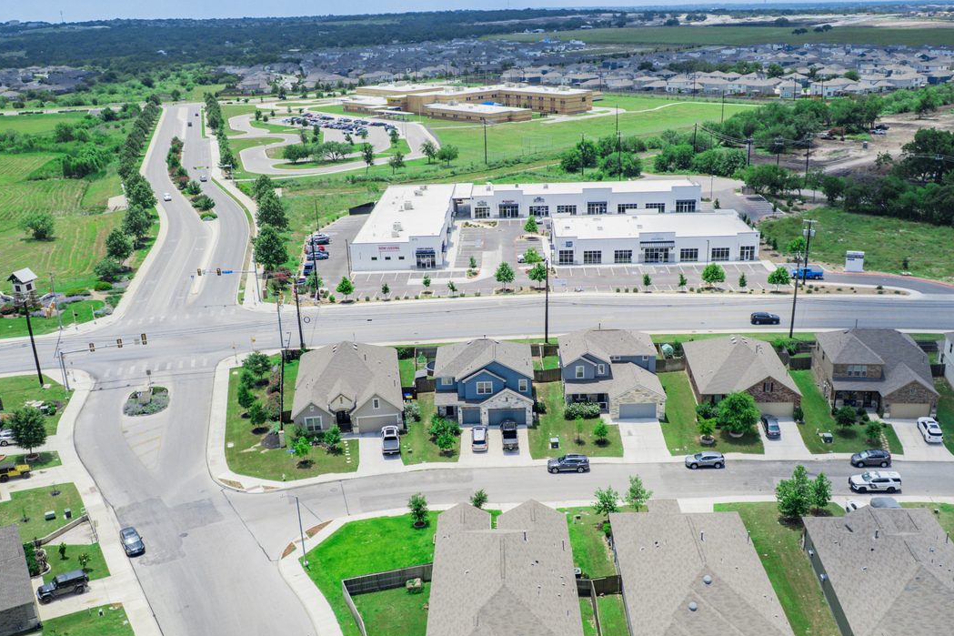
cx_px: 483
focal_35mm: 34
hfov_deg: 55.8
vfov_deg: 38.8
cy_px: 359
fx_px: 901
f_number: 2.8
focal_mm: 8.38
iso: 140
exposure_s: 1/3000
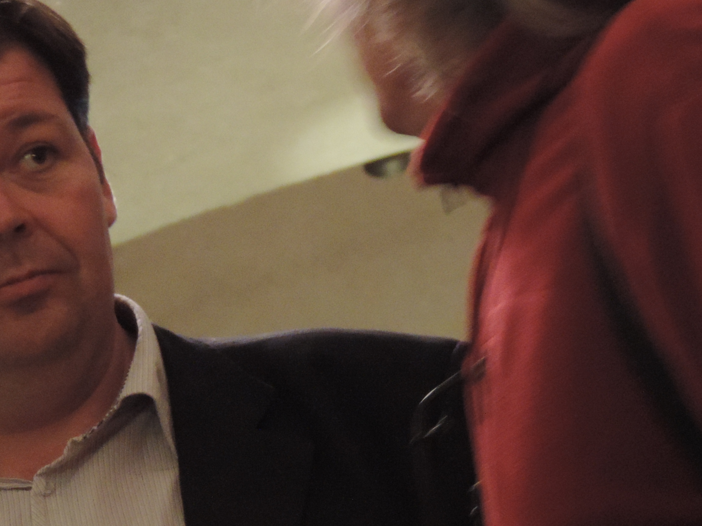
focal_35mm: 298
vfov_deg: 5.0
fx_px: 6043
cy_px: 324
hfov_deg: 6.6
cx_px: 250
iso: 800
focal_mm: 24
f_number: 4.3
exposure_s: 1/6
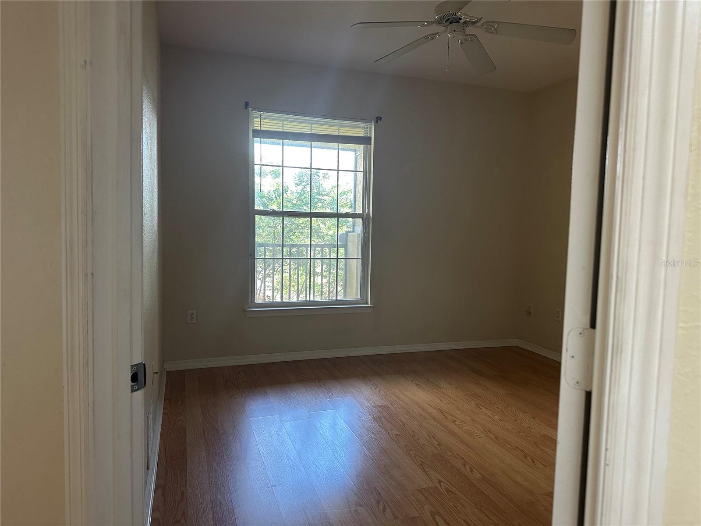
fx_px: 486
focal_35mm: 24
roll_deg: -1.4
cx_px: 350
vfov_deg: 56.8
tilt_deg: -3.5
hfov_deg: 71.6
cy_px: 263
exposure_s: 1/60
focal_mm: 6.86
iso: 250
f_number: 1.78
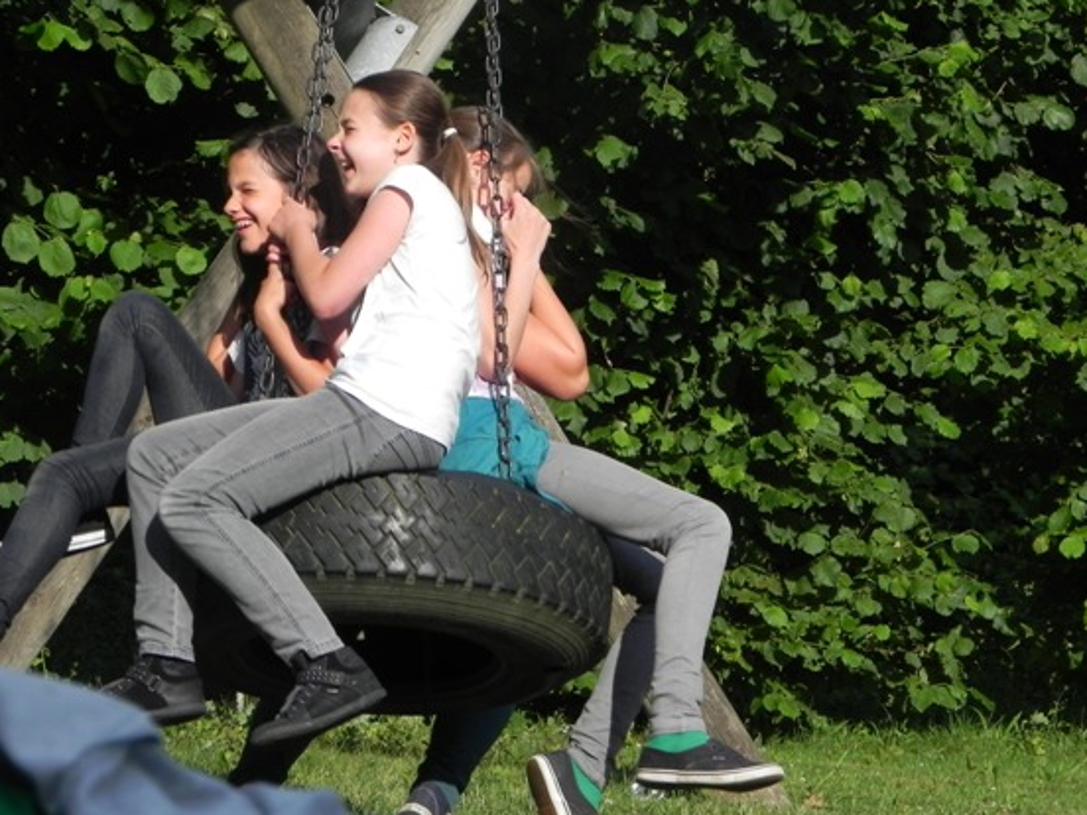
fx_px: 5244
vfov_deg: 8.9
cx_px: 577
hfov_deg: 11.8
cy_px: 354
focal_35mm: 167
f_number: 7.1
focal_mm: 25.7
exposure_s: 1/462
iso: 160
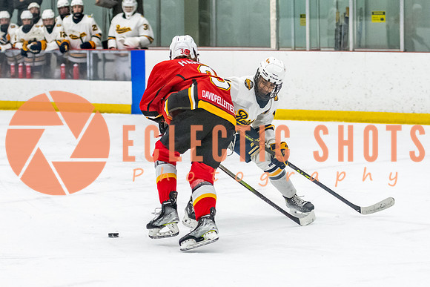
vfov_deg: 8.2
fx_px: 1992
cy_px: 184
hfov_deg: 12.3
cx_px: 219
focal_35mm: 167
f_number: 2.8
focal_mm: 78
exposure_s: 1/800
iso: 3200
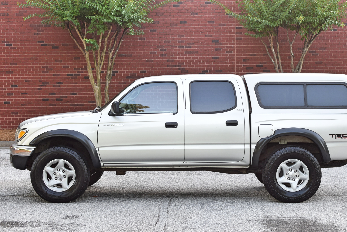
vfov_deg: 21.4
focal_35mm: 64
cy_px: 130
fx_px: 614
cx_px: 193
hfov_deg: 31.6
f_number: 5
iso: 400
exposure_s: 1/100
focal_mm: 35
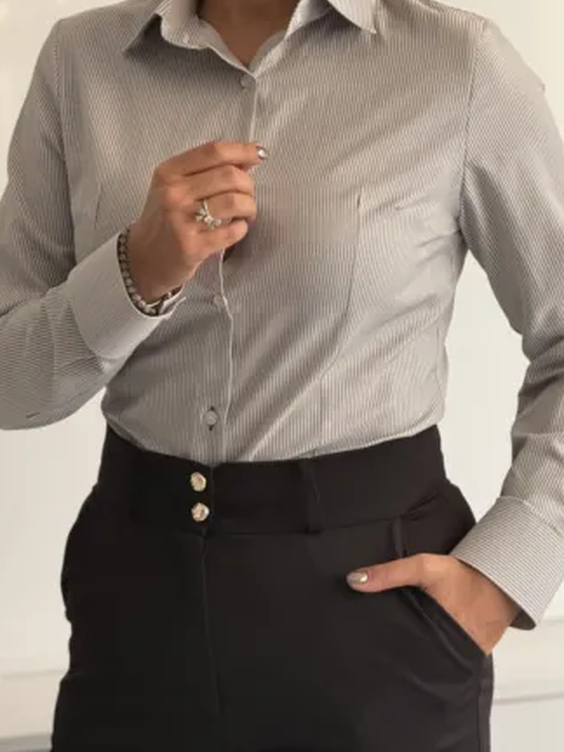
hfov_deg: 10.0
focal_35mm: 148
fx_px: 3215
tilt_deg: -6.7
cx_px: 270
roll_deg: +3.0
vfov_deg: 13.3
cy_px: 394
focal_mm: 15.66
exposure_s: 1/66
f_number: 2.8
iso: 250
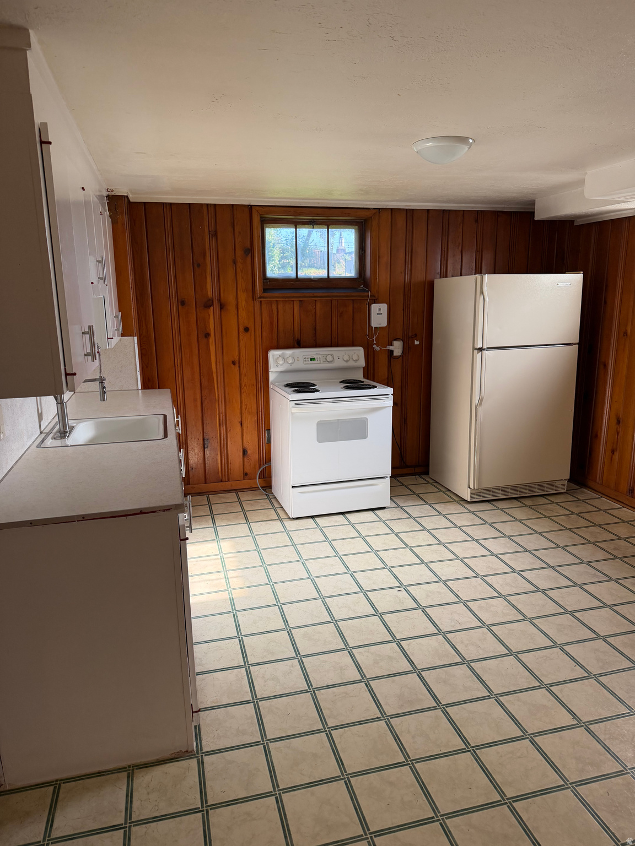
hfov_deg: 56.8
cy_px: 423
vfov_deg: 71.6
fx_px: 587
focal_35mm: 24
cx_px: 318
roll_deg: -1.2
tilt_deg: -15.1
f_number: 1.78
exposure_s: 1/230
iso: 200
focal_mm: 6.76
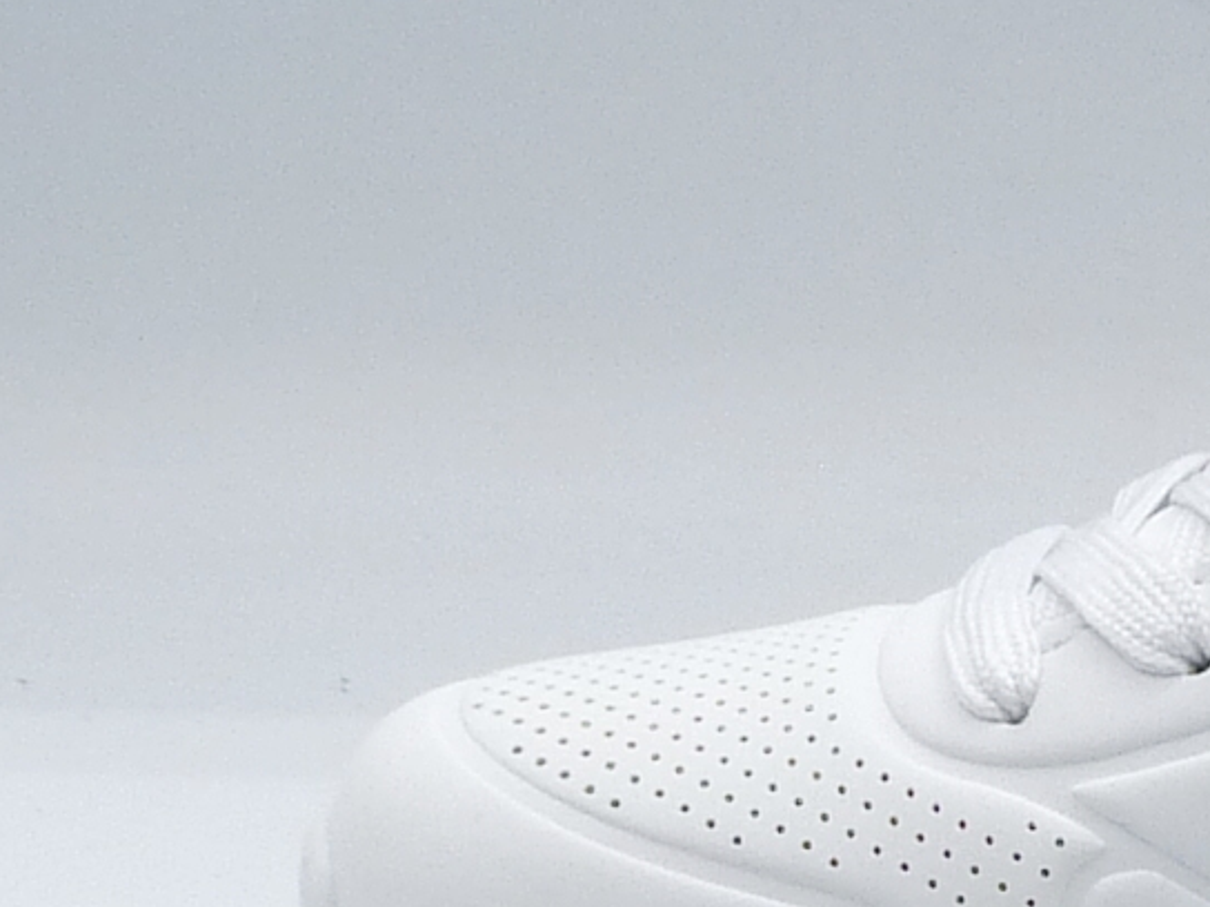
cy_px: 722
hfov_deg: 13.0
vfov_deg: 10.1
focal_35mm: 147
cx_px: 1526
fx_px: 5138
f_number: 5.6
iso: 100
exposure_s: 1/200
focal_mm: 4.9
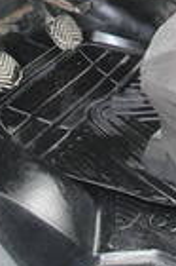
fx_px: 706
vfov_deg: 19.0
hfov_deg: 13.7
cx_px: 225
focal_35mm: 96
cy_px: -120
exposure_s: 1/125
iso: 100
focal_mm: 18
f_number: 3.5
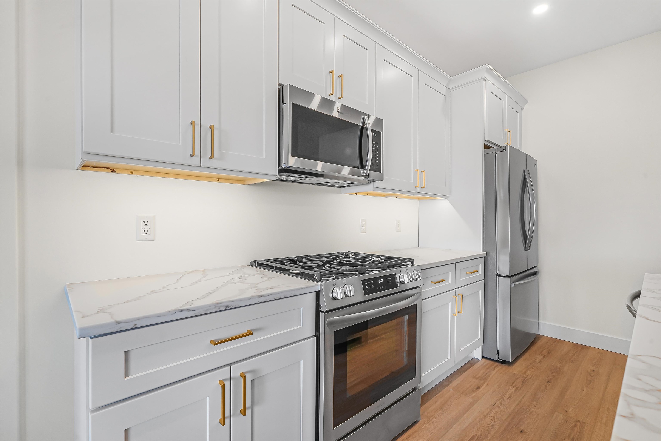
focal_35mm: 16
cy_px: 220
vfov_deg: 73.8
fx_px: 294
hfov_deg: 96.7
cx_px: 330
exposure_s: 1/10
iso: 2000
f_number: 10
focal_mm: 16
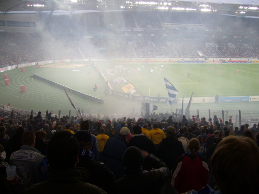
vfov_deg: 40.7
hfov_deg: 52.6
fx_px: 262
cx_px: 130
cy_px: 97
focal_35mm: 35
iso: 80
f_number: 2.8
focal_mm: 5.8
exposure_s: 1/50
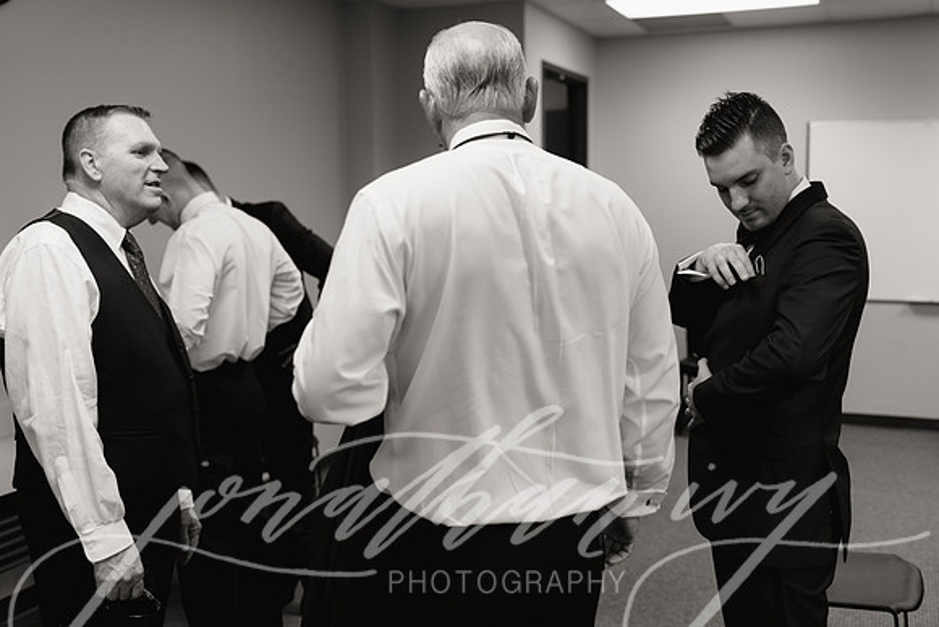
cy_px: 294
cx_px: 499
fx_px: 971
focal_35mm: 37
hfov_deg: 51.6
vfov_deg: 35.7
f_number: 2.2
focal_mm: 35
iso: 800
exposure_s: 1/320
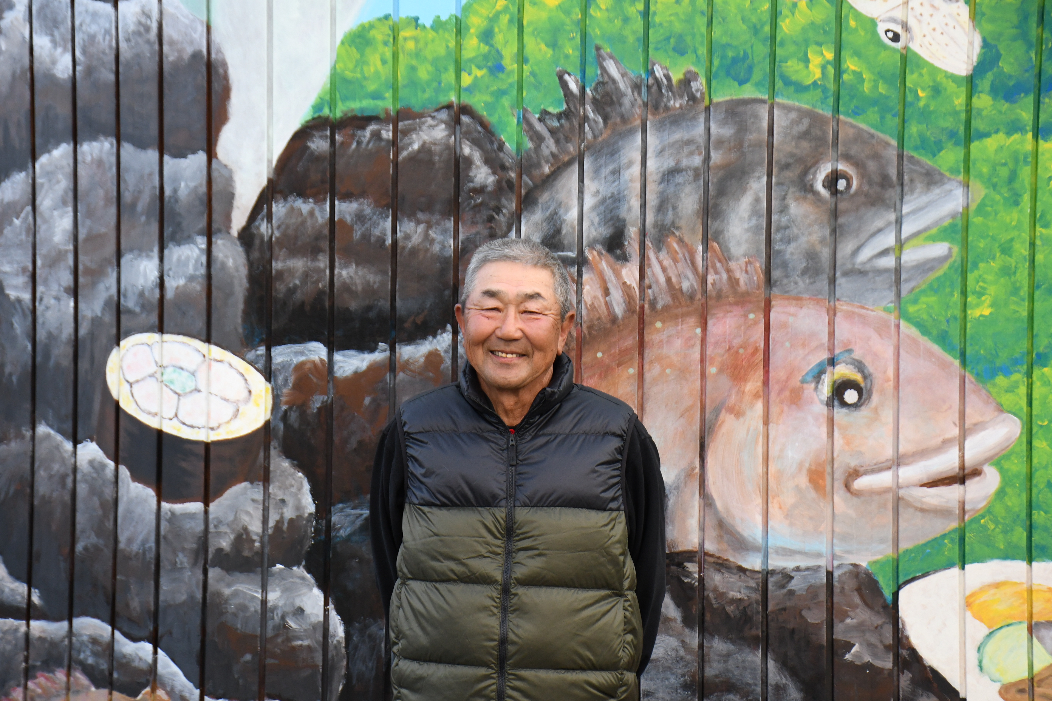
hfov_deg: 26.0
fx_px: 2279
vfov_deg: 17.5
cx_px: 526
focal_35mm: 78
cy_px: 350
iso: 1000
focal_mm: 52
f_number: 6.3
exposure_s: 1/640
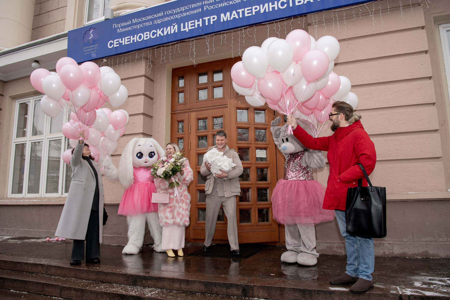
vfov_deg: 50.6
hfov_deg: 70.7
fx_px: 317
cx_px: 222
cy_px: 152
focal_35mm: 25
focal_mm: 24
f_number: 5
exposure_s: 1/160
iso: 800
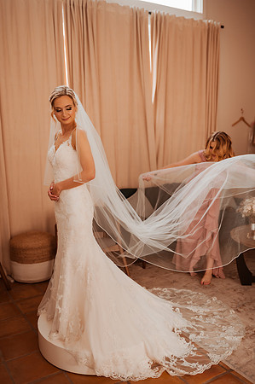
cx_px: 128
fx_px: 373
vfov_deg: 54.5
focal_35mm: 35
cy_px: 192
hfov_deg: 37.8
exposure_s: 1/800
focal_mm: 35
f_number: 1.8
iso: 320
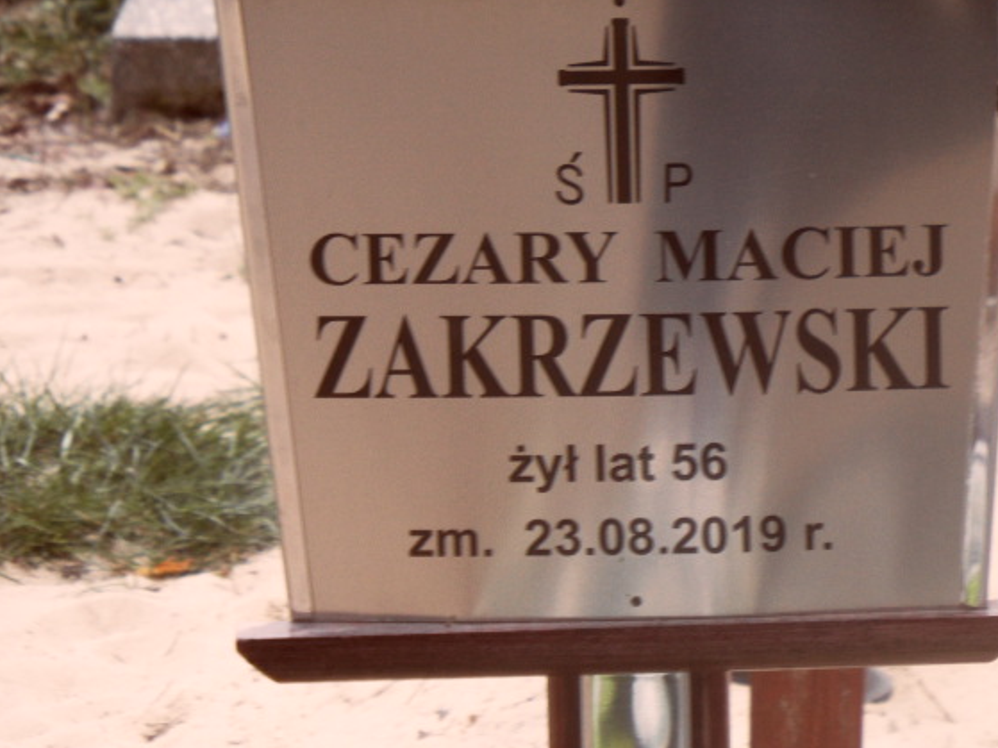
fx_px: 7927
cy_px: 407
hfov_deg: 7.2
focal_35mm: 275
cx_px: 553
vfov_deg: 5.4
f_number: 4.4
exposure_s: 1/180
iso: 80
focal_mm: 24.6
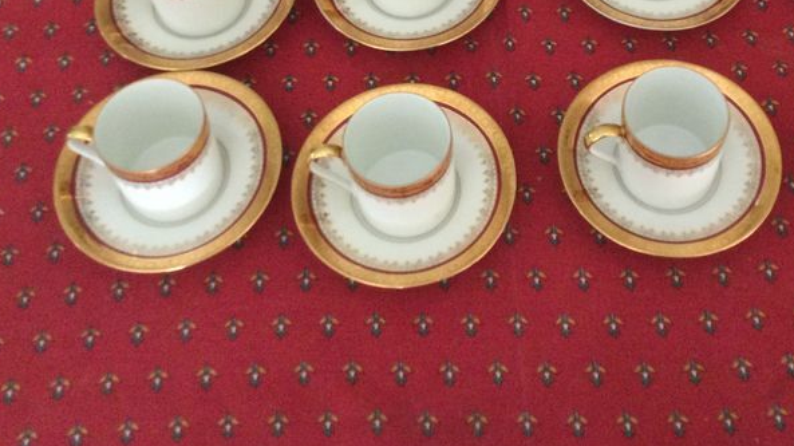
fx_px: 1200
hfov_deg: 36.4
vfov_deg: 20.1
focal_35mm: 57
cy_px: -47
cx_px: 498
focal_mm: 3.3
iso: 200
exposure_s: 1/17
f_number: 2.4
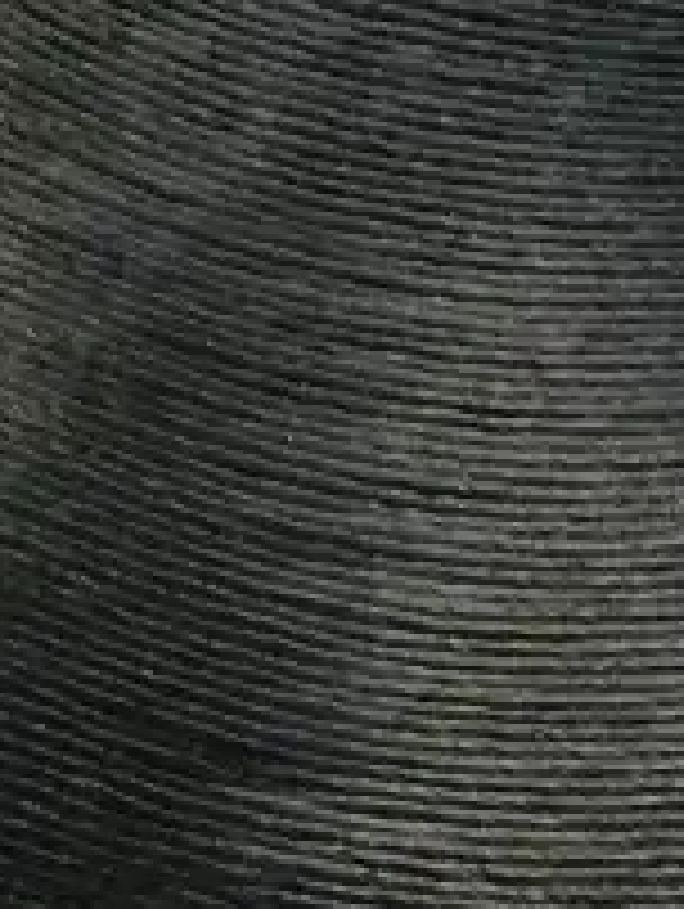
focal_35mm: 147
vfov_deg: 13.4
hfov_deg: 9.9
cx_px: -171
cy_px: 580
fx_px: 3865
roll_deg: +0.1
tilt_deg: -14.6
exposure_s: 1/17
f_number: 2.2
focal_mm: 4.15
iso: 32
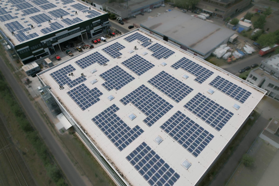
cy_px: 93
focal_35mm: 22
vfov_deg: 57.2
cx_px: 140
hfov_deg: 78.6
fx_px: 170
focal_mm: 8.38
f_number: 2.8
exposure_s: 1/4000
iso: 100
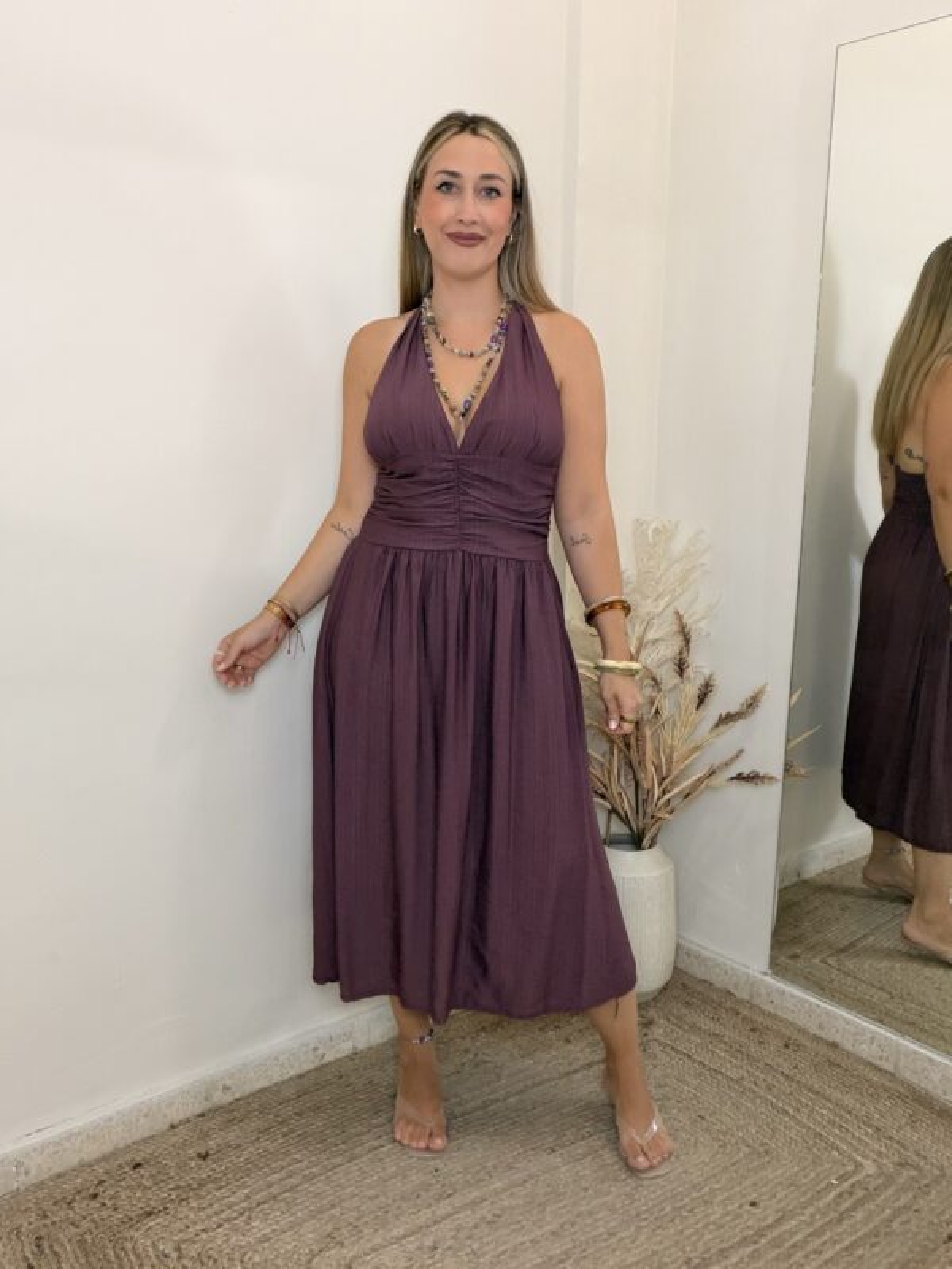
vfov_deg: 60.0
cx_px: 476
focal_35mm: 30
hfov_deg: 46.8
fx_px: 1100
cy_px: 634
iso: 125
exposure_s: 1/60
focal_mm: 2.71
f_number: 1.9
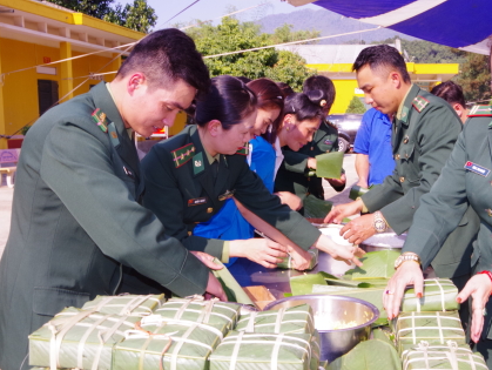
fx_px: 555
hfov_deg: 47.6
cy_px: 190
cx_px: 292
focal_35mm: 39
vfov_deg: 36.9
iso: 400
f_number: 11
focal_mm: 21
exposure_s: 1/125
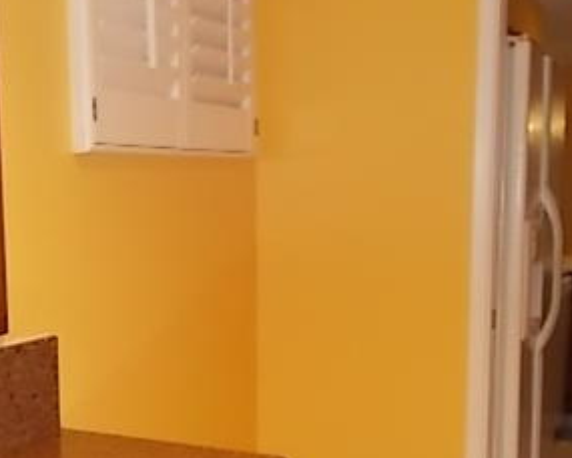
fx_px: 965
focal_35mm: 57
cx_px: 155
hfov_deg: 32.5
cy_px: 341
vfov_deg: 26.4
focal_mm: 4.6
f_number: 3.2
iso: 200
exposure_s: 1/25
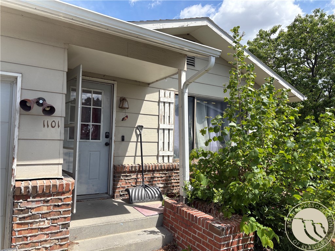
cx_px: 168
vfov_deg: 53.1
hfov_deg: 67.3
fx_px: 252
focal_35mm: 26
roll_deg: -2.4
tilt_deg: +3.4
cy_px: 126
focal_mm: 5.96
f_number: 1.6
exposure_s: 1/2451
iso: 50
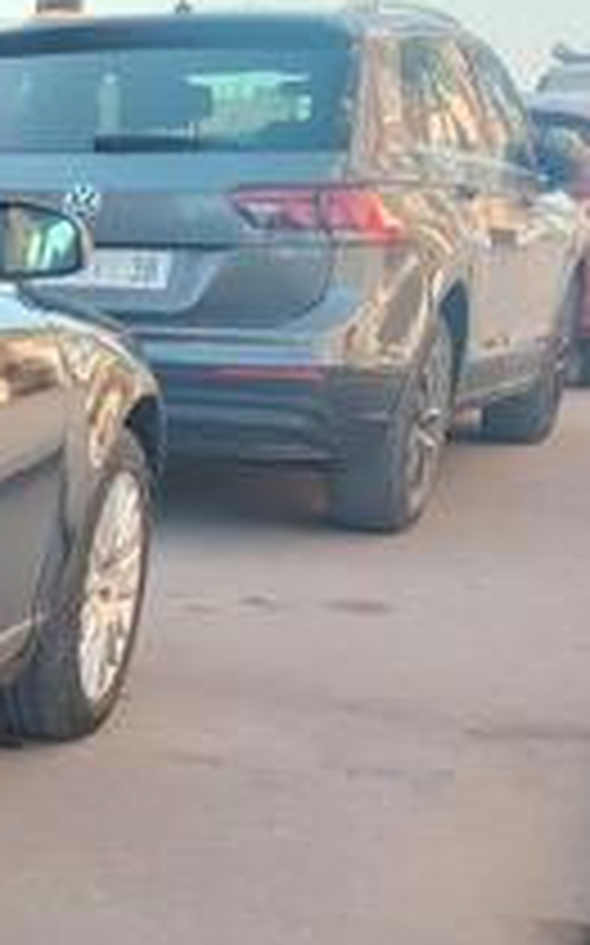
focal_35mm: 79
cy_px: 790
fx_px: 2035
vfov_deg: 25.6
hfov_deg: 13.2
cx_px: -743
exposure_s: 1/188
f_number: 1.75
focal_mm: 5.25
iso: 100
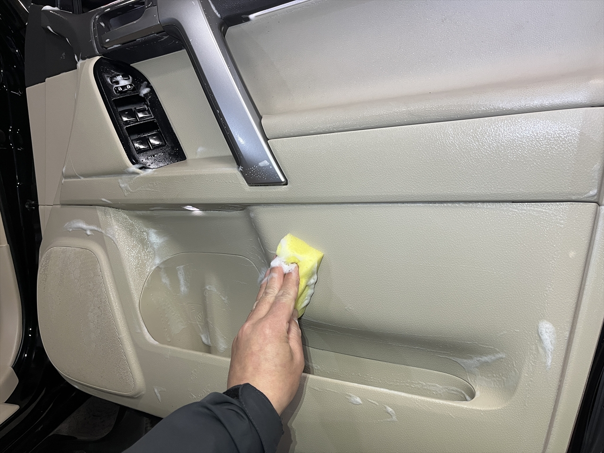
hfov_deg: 67.3
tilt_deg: -7.9
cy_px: 226
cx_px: 302
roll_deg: +2.6
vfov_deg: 53.1
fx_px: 454
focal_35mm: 26
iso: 125
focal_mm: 5.1
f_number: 1.6
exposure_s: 1/85
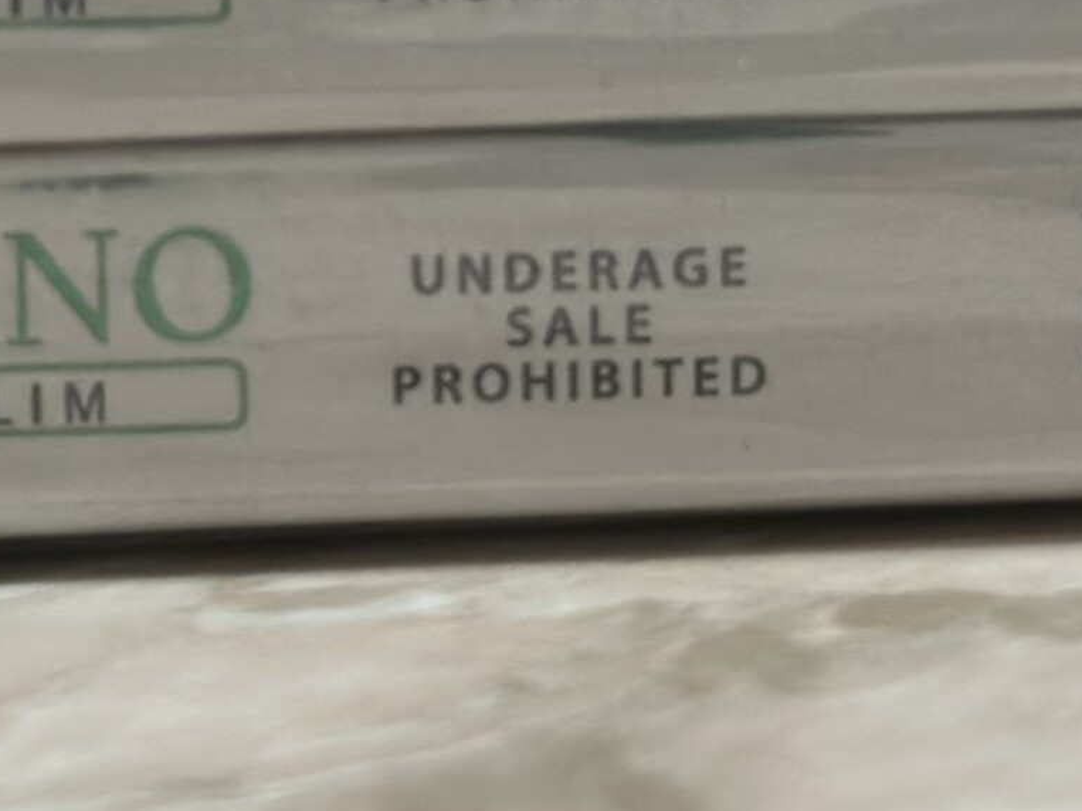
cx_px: 303
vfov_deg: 9.2
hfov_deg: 12.2
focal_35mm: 161
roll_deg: +1.5
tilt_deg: -10.4
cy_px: 48
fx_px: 5032
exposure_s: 1/101
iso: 125
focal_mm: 6.86
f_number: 1.78
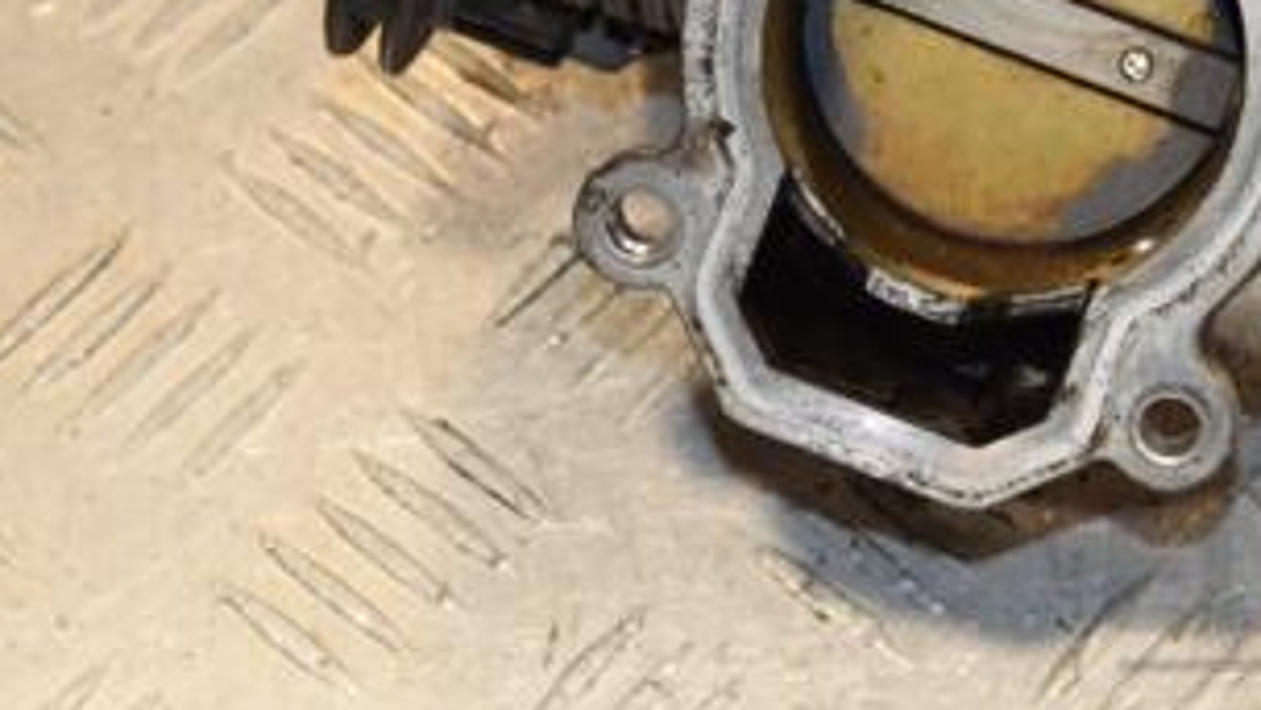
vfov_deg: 7.8
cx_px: 1029
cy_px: 17
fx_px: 5183
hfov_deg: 13.8
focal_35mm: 155
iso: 800
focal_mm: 50
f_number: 7.1
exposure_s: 1/200
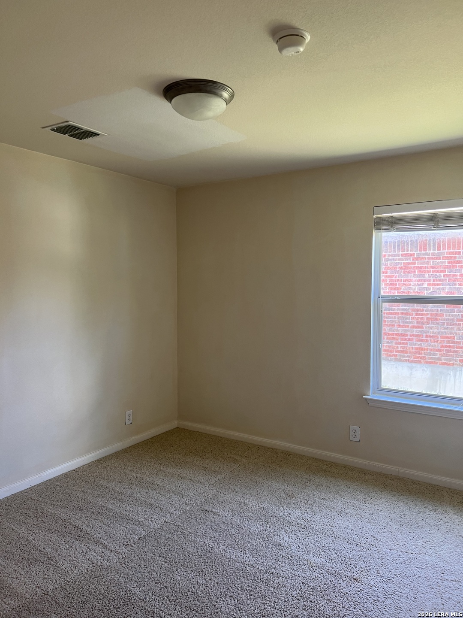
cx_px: 232
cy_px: 309
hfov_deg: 53.1
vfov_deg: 67.3
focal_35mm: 26
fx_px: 464
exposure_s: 1/60
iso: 100
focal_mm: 5.7
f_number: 1.5
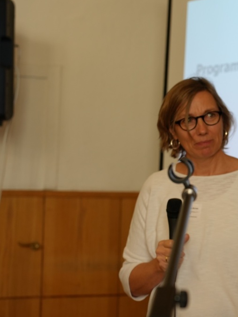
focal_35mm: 128
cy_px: 135
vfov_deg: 15.4
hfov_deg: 11.3
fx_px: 1173
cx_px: 322
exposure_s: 1/160
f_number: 4
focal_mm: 60
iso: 400
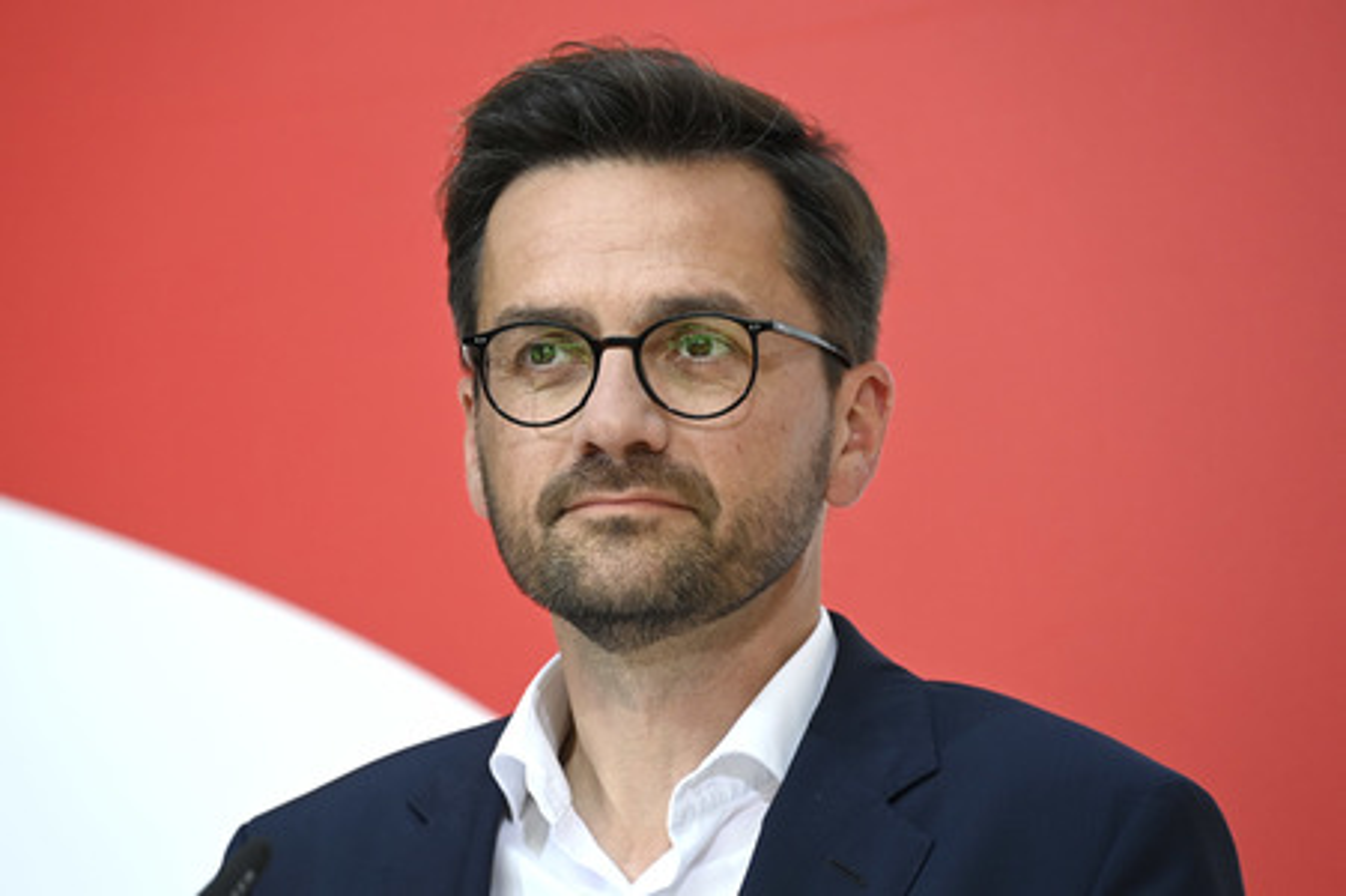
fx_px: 11208
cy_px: 448
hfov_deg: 6.9
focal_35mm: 300
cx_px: 673
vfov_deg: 4.6
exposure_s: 1/320
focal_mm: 300
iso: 1250
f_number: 5.6
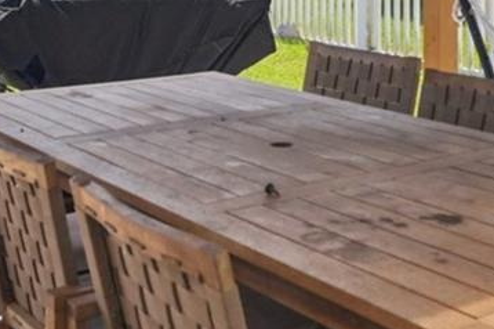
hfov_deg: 26.5
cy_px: -104
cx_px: 327
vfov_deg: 16.8
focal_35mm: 76
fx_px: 1042
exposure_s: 1/640
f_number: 8
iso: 400
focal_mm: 17
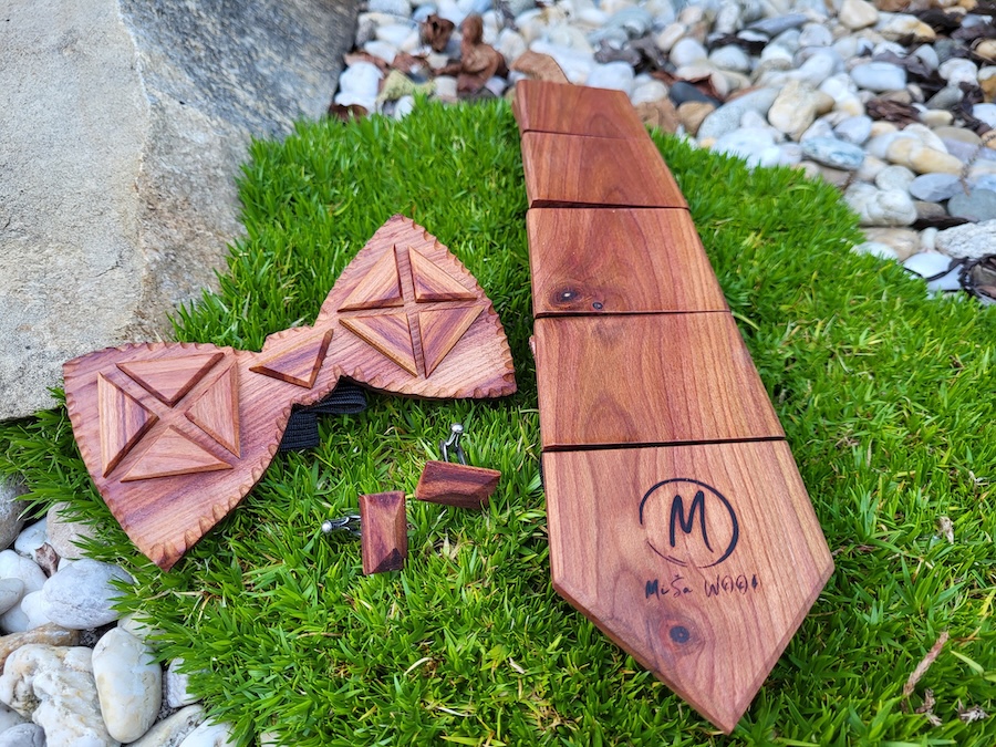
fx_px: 748
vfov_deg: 53.1
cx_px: 498
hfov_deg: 67.3
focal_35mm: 26
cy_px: 374
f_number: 1.8
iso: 125
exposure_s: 1/100
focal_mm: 5.4
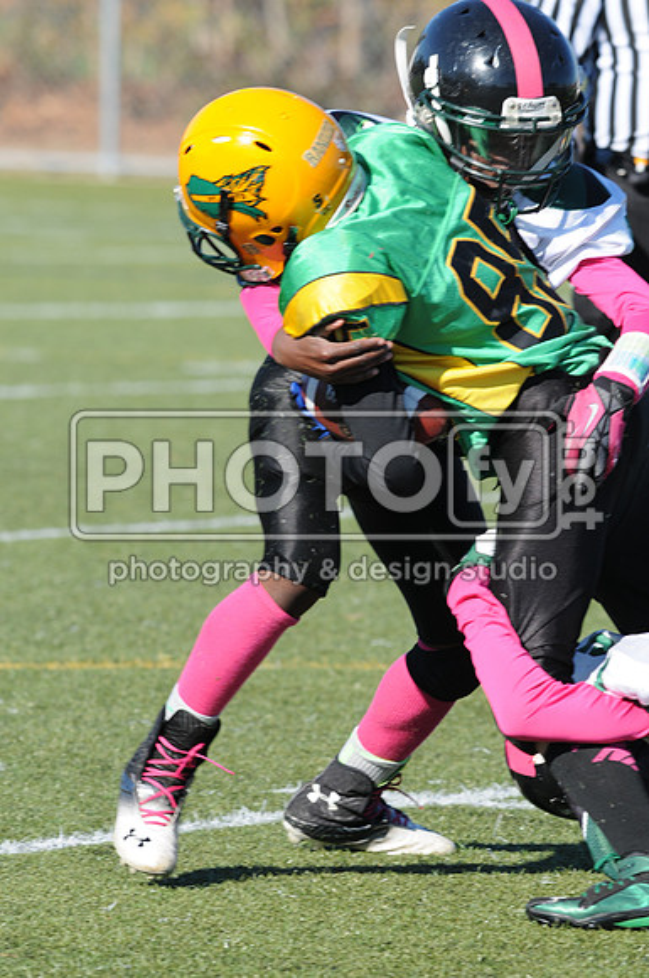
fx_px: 12204
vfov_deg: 4.6
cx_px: 324
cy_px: 489
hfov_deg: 3.0
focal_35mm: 450
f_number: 6.3
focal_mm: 300
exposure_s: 1/500
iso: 200
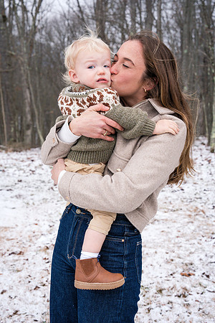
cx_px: 108
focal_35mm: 53
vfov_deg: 37.5
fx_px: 475
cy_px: 162
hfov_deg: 25.5
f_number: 6.3
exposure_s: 1/250
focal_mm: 53
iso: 1000
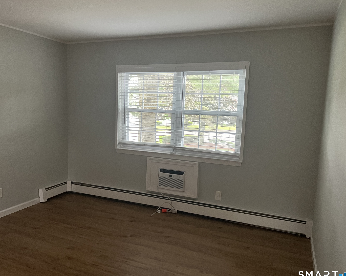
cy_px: 138
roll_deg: -0.5
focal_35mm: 28
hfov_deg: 62.2
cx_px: 164
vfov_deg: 51.5
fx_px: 287
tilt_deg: -5.8
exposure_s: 1/60
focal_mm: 5.7
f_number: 1.5
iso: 320
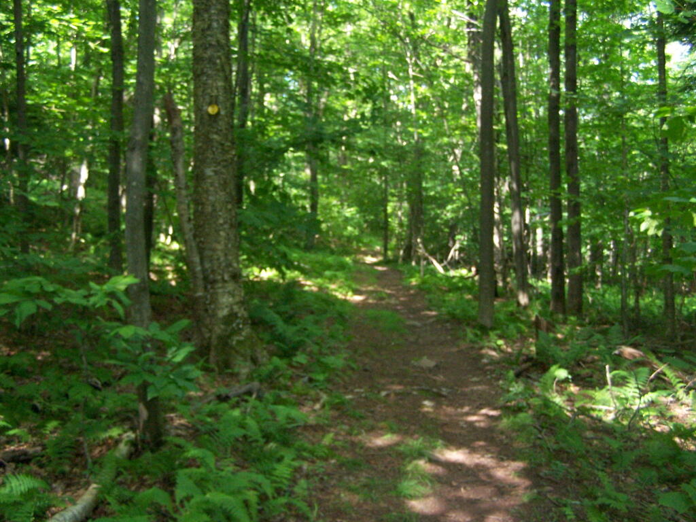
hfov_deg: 49.0
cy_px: 261
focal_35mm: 38
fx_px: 764
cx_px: 348
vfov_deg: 37.7
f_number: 2.8
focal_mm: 6.3
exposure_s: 1/100
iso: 400
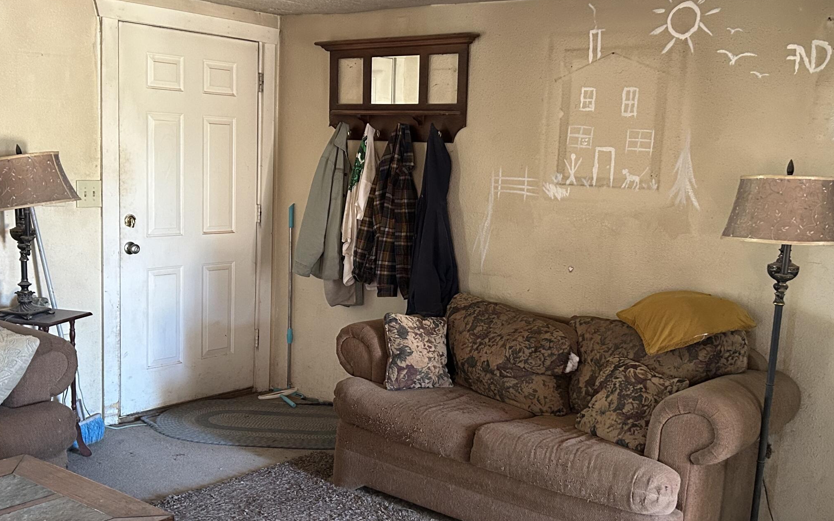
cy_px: 300
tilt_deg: -9.0
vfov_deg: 31.2
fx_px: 932
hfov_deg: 48.2
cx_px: 411
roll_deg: -2.0
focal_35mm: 41
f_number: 1.5
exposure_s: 1/60
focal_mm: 5.7
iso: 400
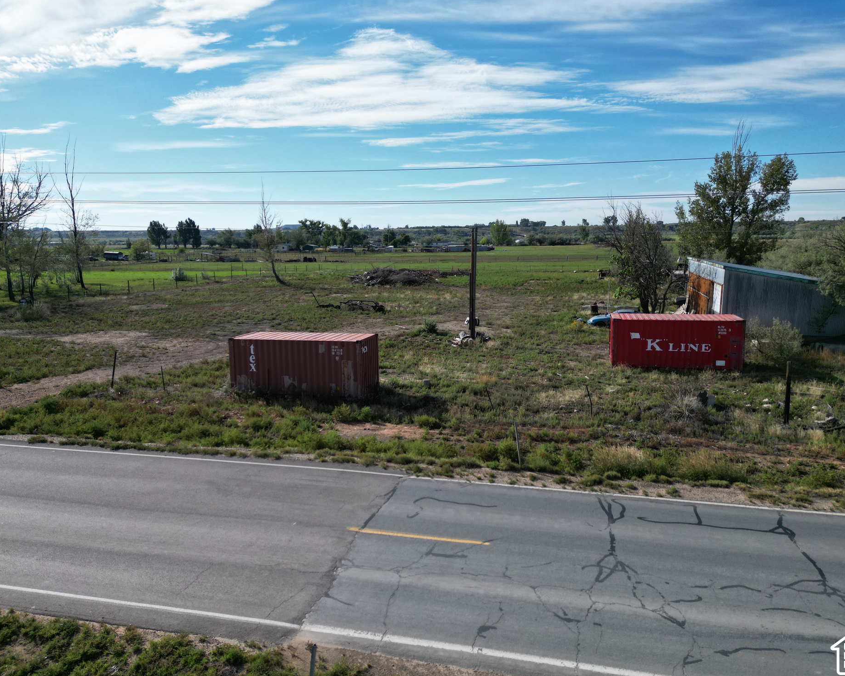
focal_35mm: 26
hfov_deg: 66.0
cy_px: 334
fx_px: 650
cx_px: 422
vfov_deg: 54.9
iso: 200
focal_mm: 6.72
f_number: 1.7
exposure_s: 1/5000
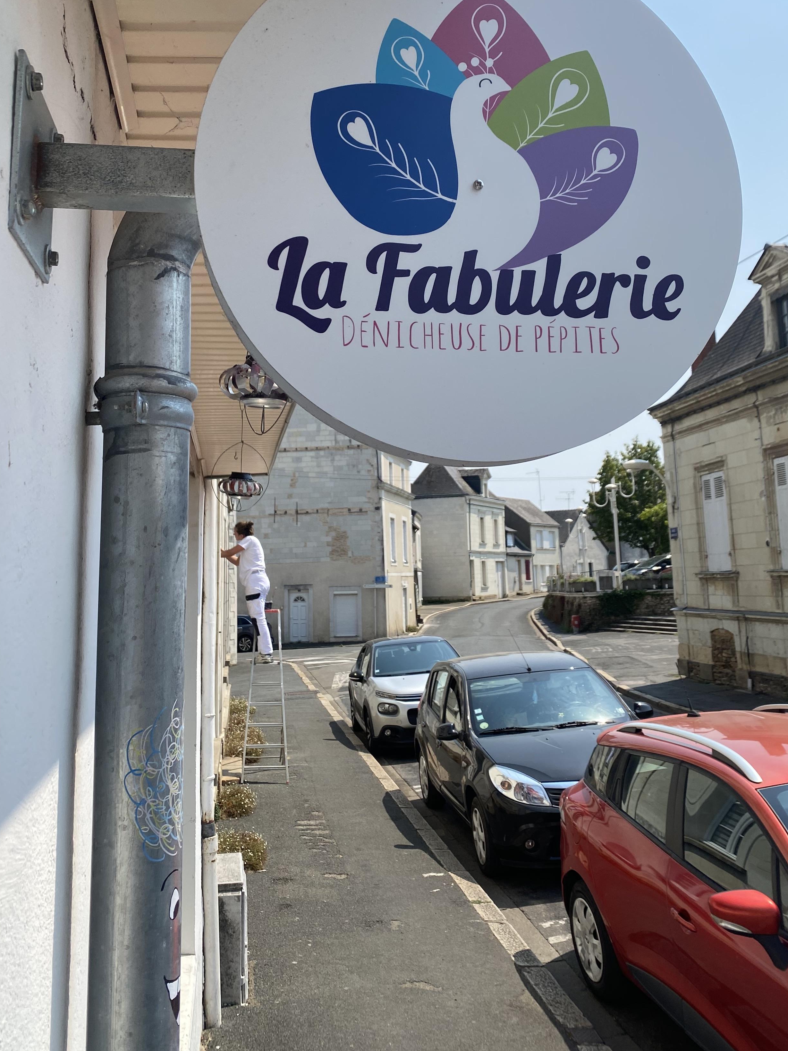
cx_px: 378
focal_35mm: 32
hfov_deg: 44.2
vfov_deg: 56.6
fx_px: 971
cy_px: 445
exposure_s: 1/2817
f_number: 1.8
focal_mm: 4.25
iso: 32
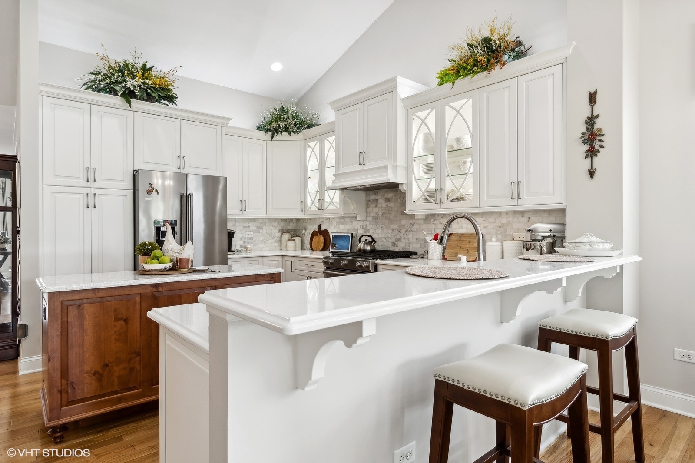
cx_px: 348
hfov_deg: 85.4
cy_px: 232
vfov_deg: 63.2
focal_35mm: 20
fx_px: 376
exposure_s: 1/15
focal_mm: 13
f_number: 8
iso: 250
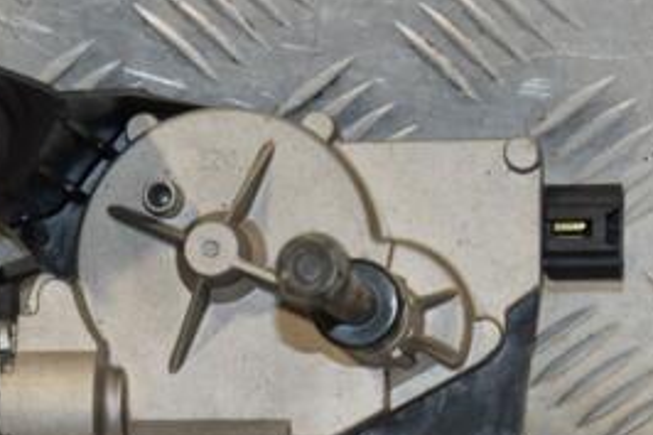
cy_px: 275
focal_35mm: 237
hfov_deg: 8.7
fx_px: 4296
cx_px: 187
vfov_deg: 5.8
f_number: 6.3
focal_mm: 70
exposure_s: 1/200
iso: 800
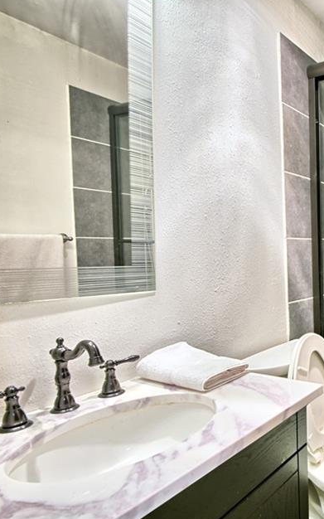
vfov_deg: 72.5
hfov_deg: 38.6
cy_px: 276
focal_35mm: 25
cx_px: 374
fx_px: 353
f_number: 8
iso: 100
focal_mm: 10
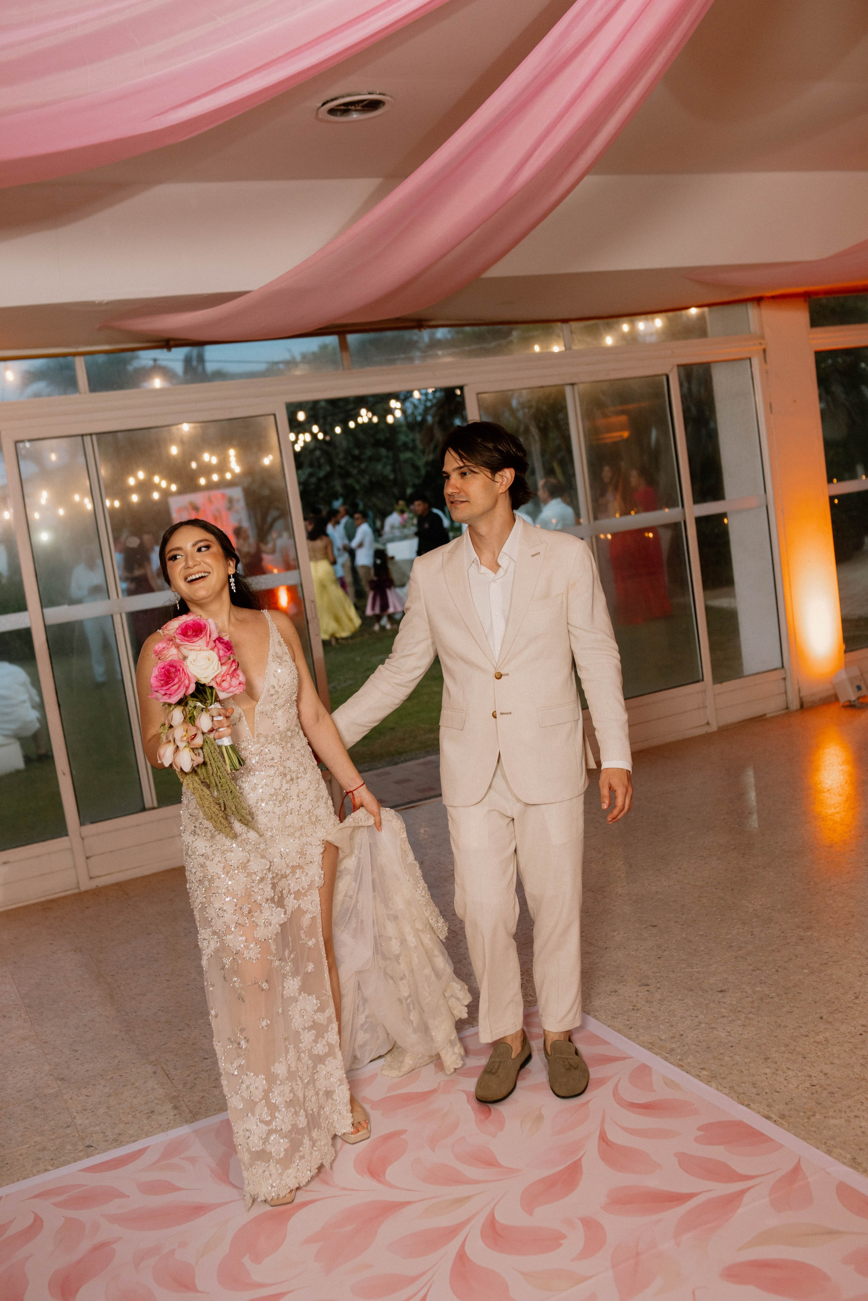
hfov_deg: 37.9
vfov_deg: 54.4
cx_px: 434
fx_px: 1266
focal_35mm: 35
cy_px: 650
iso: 400
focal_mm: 35
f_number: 2.8
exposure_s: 1/160
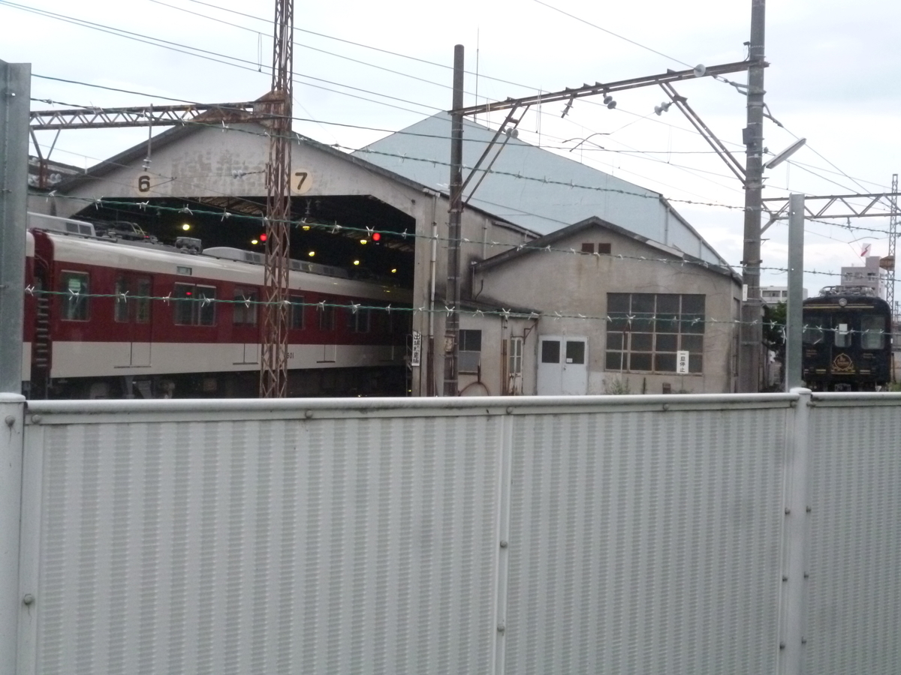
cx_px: 450
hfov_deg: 45.8
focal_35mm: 41
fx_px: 1067
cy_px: 338
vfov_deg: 35.1
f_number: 3.7
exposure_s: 1/125
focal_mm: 7.3
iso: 640
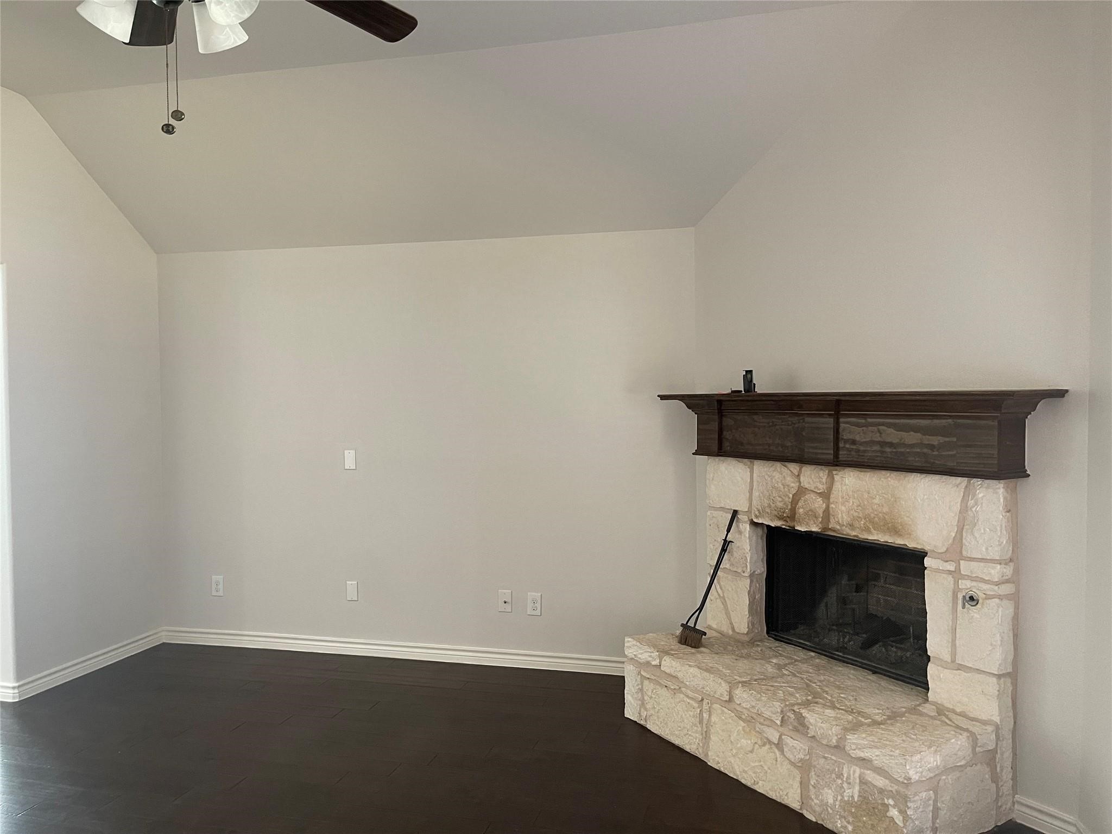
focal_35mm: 26
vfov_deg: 53.1
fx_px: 835
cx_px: 556
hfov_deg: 67.3
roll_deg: +0.2
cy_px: 417
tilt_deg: -3.0
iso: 400
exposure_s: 1/60
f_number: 1.6
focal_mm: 5.1
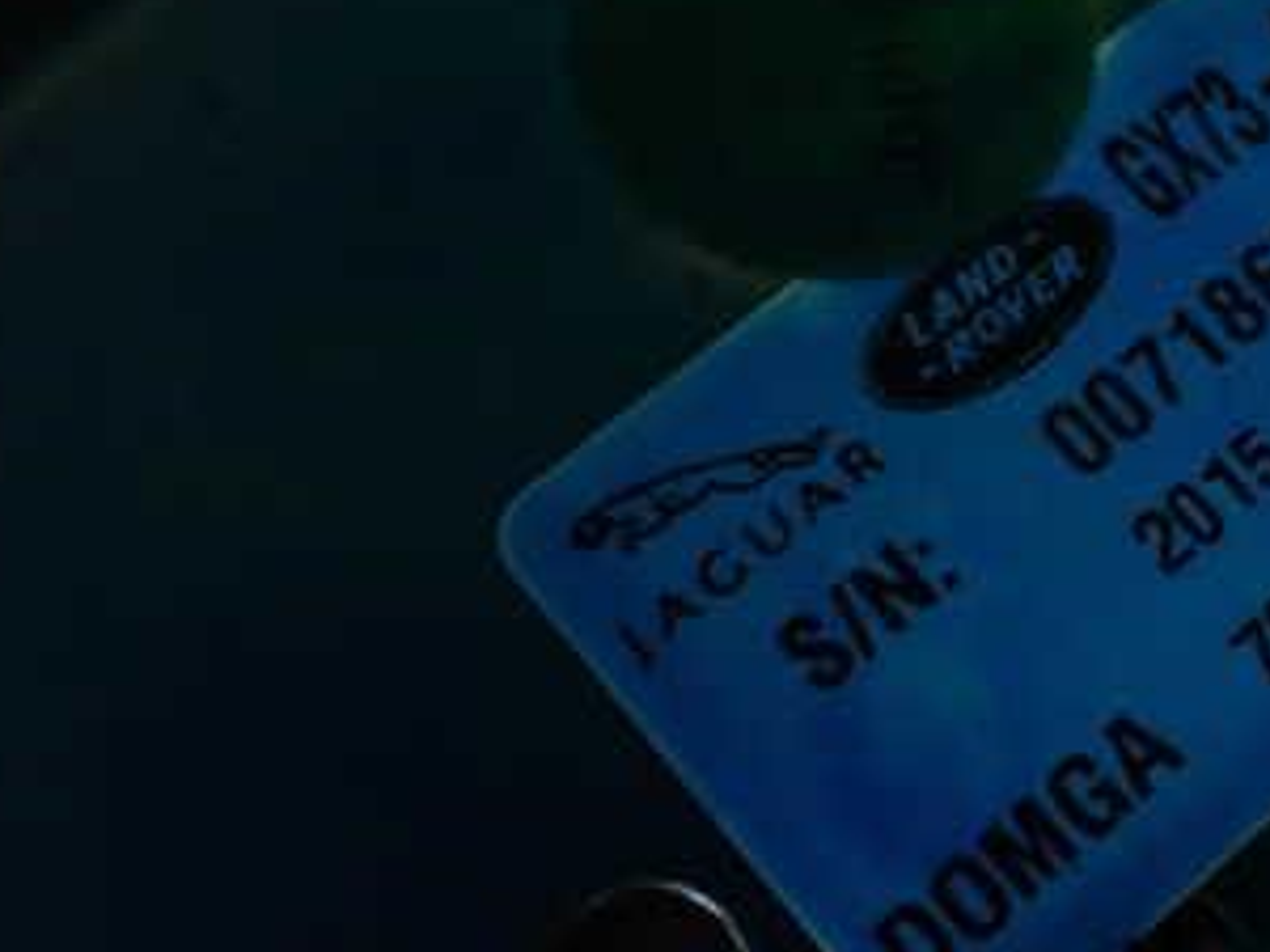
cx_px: 1139
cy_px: 419
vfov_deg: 24.4
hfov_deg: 30.8
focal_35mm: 60
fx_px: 2201
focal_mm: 5.4
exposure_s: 1/80
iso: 800
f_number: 2.3
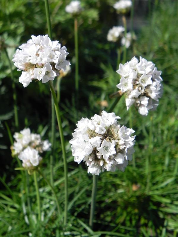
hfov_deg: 28.0
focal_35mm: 52
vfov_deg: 36.8
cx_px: 89
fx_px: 357
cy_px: 118
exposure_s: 1/2000
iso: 160
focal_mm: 9.2
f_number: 3.5
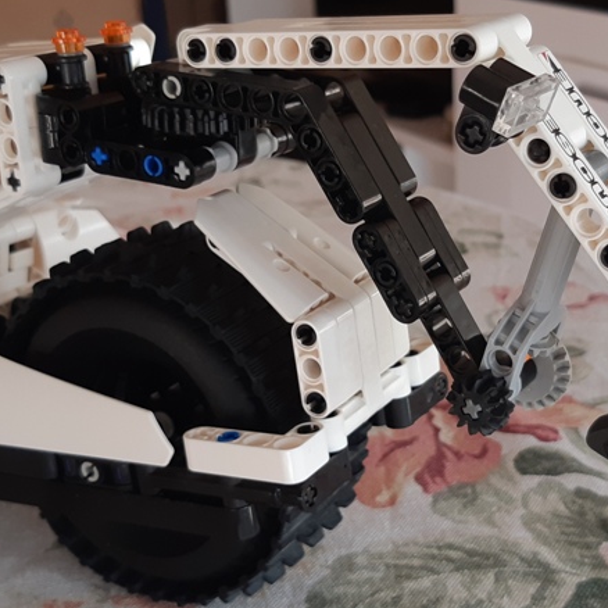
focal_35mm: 42
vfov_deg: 40.0
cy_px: 293
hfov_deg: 39.9
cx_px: 354
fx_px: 835
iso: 64
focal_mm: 3.93
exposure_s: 1/50
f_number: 1.7
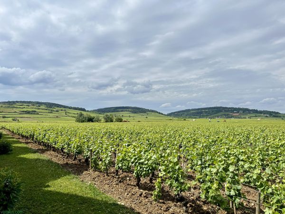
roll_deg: +0.8
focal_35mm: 26
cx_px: 142
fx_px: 214
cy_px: 107
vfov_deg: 53.1
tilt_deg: +3.0
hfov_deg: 67.3
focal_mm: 5.1
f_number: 1.6
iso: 50
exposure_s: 1/8403
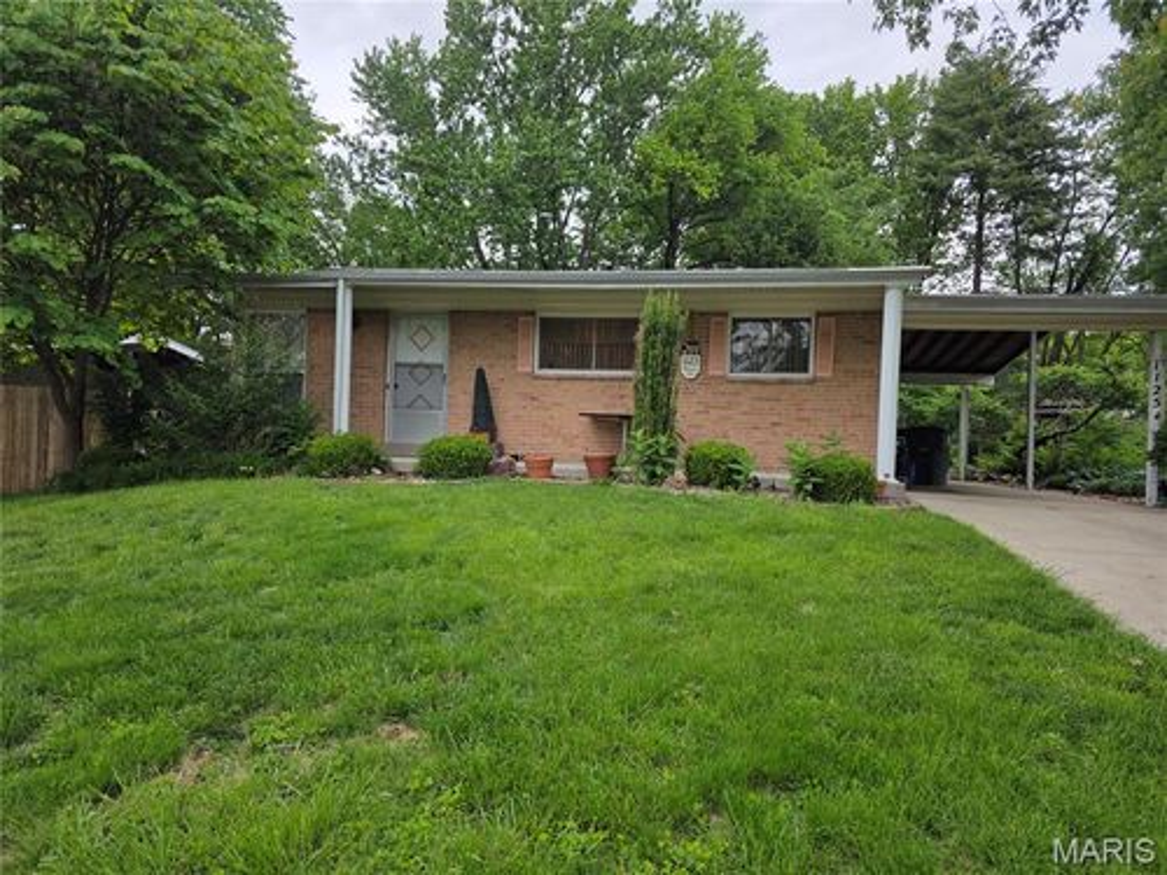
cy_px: 438
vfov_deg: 58.9
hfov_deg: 73.9
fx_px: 775
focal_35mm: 23
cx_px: 584
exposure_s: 1/2157
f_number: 1.7
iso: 80
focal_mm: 6.3
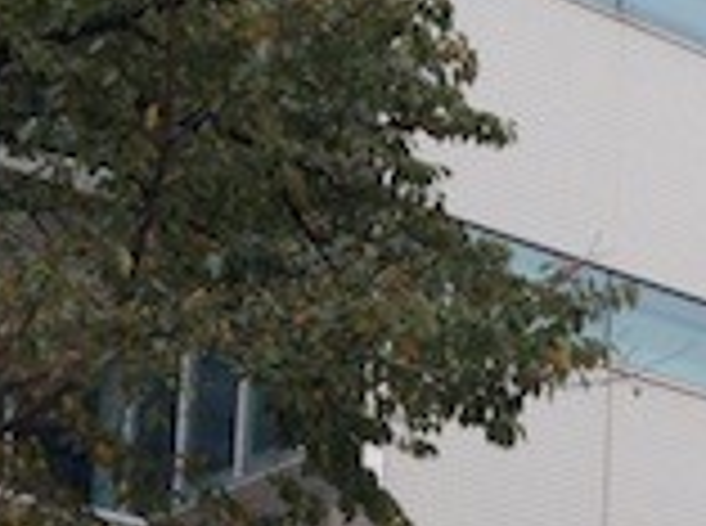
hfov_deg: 13.3
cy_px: 818
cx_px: 940
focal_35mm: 143
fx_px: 2910
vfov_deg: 10.0
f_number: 2.4
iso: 50
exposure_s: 1/329
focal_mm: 4.28
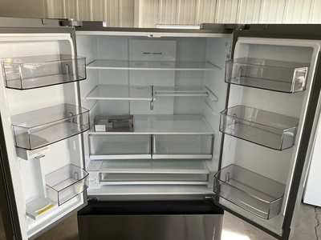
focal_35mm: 29
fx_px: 269
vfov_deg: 48.2
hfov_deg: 61.7
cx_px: 160
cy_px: 120
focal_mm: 3
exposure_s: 1/122
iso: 64
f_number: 1.8
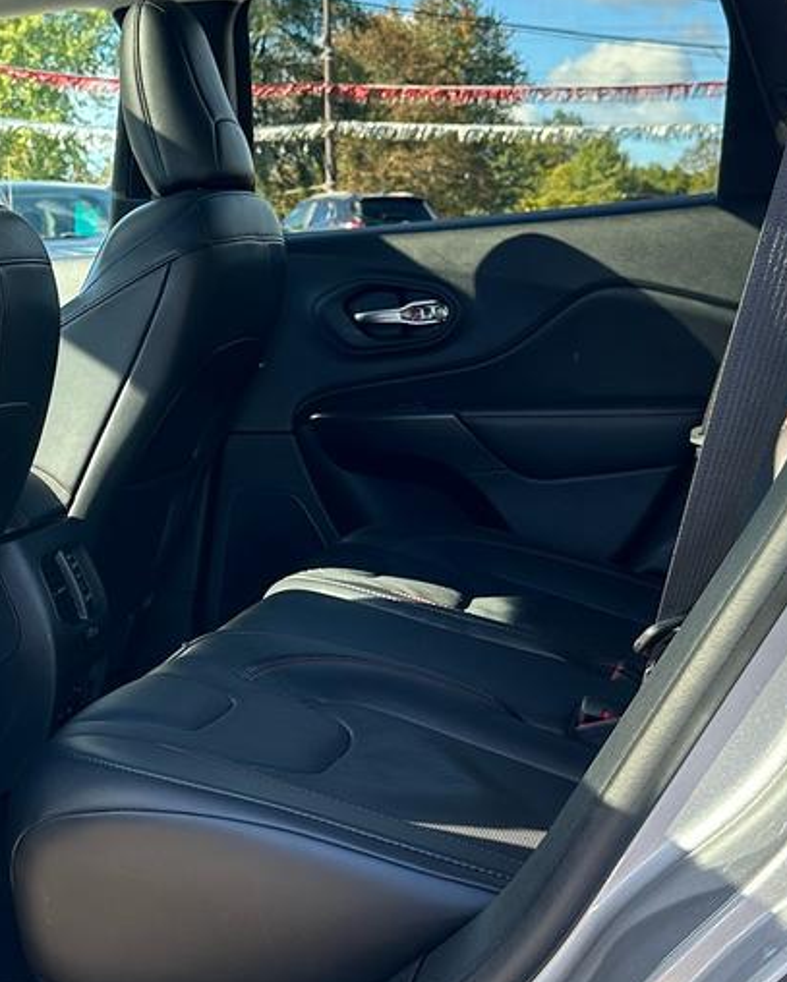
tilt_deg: -5.4
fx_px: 1716
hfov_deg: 25.2
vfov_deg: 31.9
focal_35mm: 59
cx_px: 104
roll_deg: -0.5
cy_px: 448
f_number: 1.78
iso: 80
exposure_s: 1/351
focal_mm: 6.86
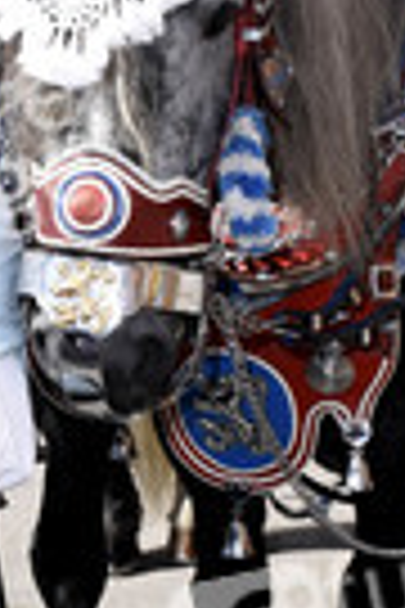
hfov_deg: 16.7
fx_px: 1350
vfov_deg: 25.2
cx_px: -9
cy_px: 405
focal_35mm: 80
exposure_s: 1/160
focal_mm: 18
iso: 125
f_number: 9
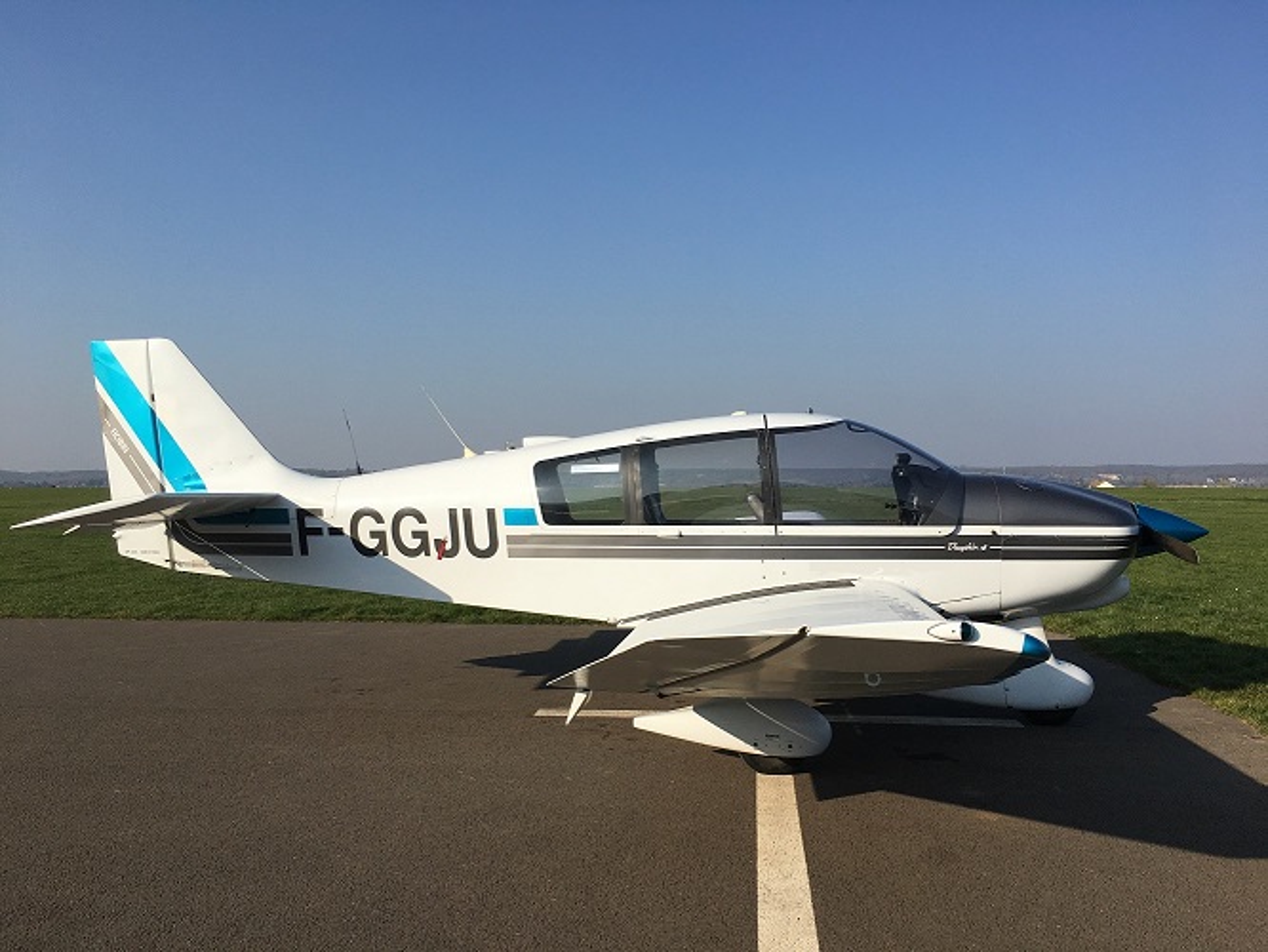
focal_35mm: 29
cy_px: 476
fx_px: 1063
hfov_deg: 61.6
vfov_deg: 48.3
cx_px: 634
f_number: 2.2
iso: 25
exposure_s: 1/2404
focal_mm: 4.15
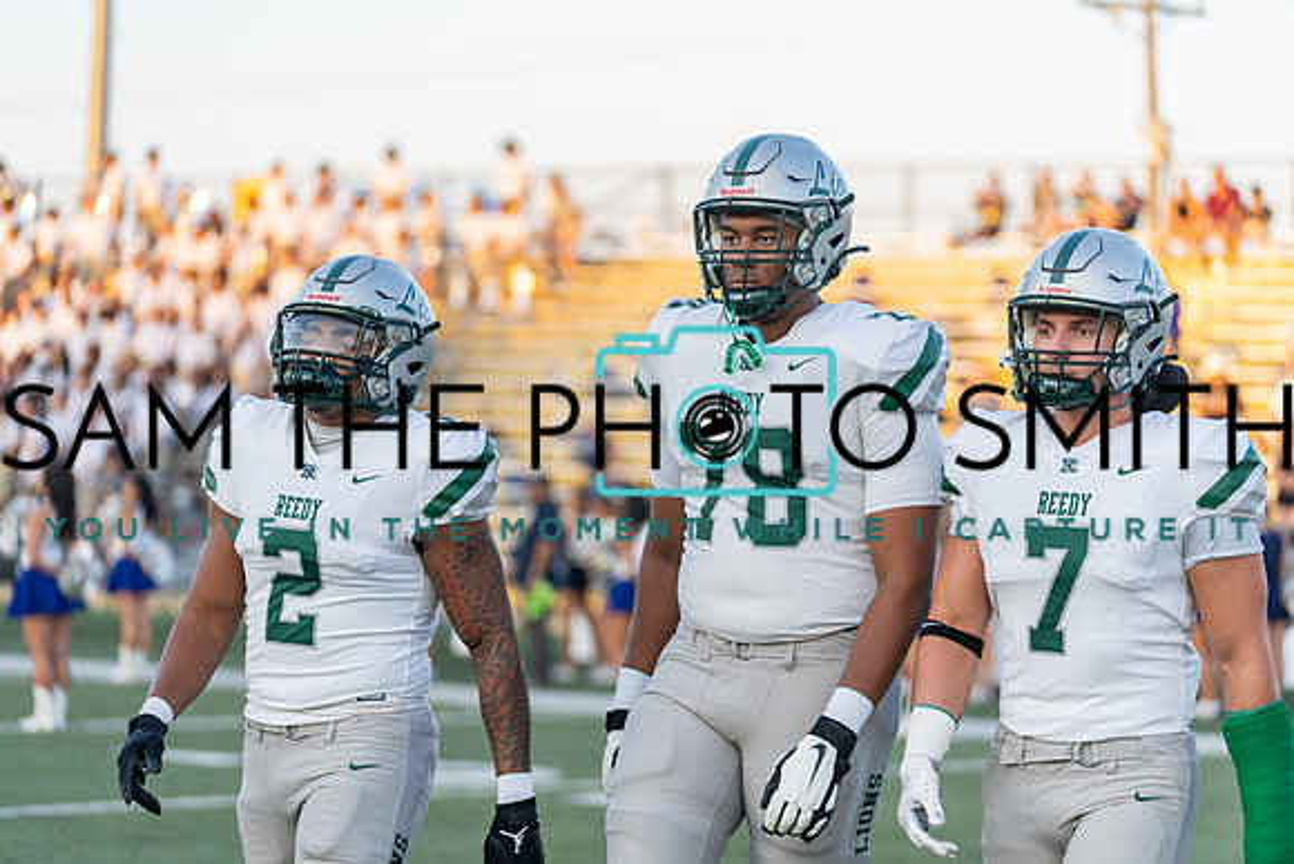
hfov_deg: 17.2
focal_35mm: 119
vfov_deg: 11.5
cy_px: 432
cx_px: 647
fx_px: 4278
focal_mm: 119
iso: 200
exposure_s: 1/320
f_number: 2.8
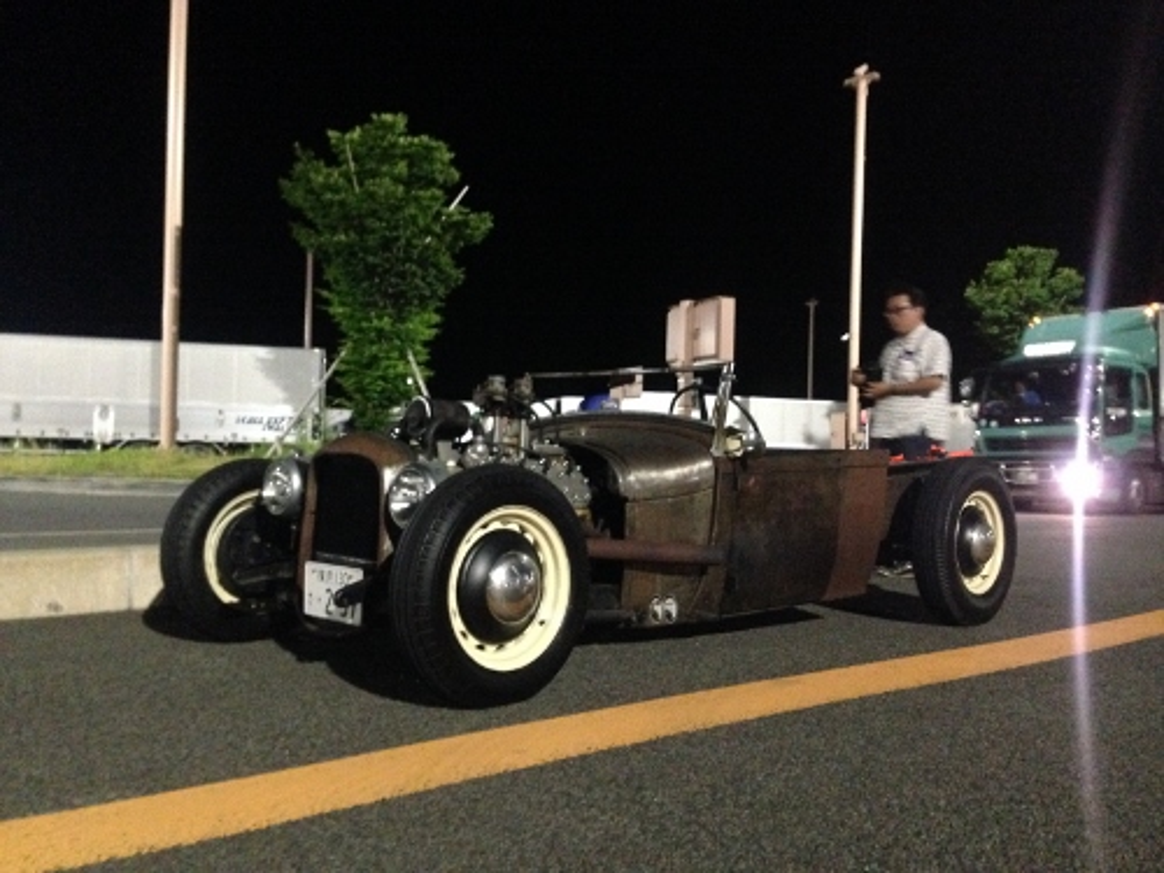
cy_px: 436
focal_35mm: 33
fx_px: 1110
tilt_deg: +2.1
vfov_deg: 42.9
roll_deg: -2.6
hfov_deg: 55.4
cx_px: 582
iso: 800
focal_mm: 4.12
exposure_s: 1/15
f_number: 2.4
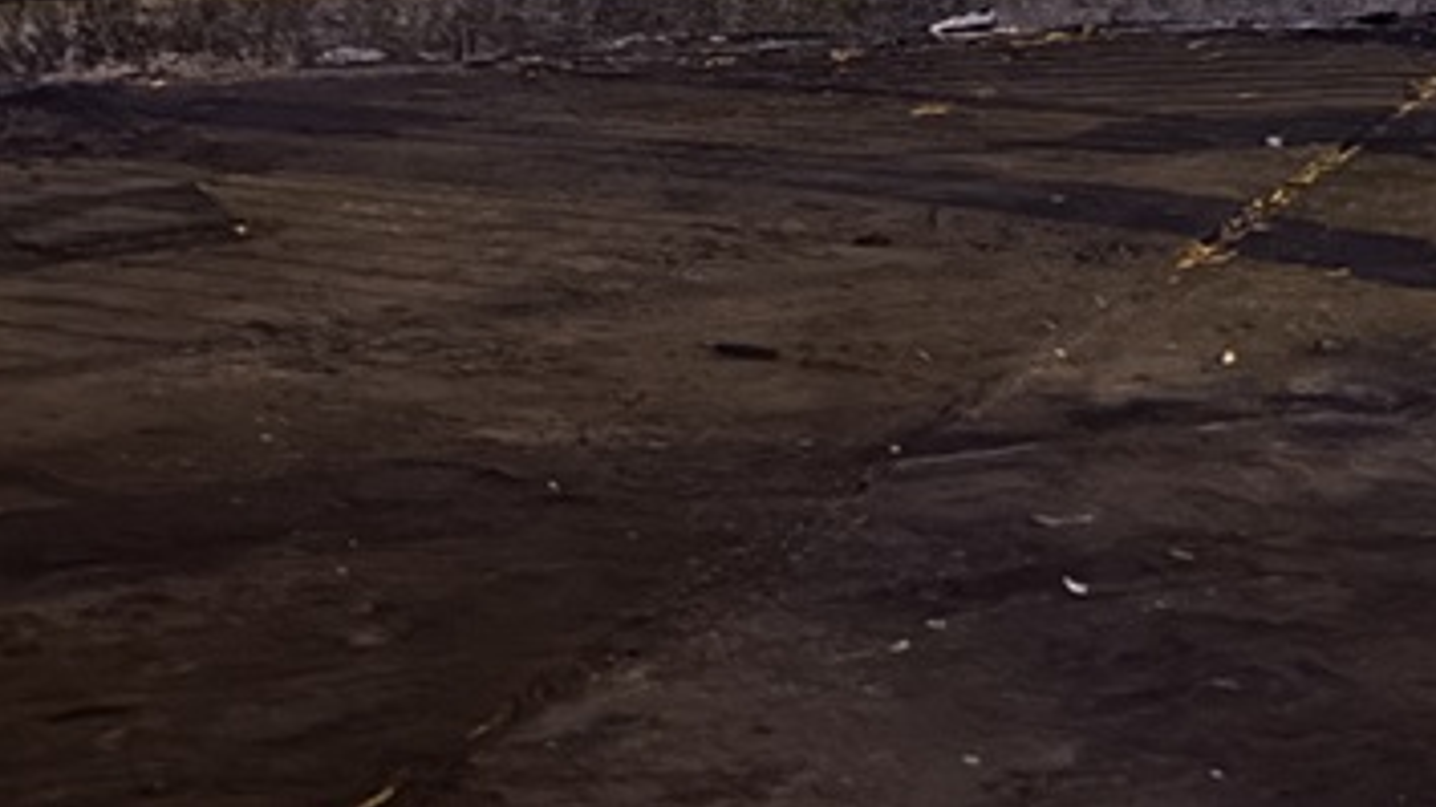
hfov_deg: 15.5
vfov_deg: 8.1
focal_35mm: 138
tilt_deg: +2.1
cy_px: -1077
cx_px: 957
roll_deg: -1.6
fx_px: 5254
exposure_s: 1/2
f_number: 1.78
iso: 500
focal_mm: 6.76
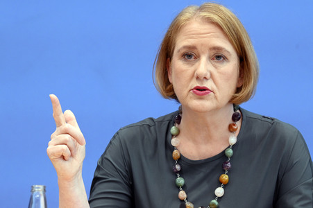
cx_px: 156
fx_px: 1129
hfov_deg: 15.8
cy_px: 104
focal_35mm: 130
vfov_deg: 10.5
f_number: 5.6
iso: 4000
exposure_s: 1/500
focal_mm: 130
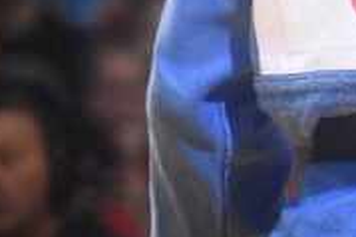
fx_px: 12745
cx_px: 527
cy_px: -233
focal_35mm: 1290
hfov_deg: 1.6
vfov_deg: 1.1
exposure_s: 1/800
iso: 3200
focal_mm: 200
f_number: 5.6
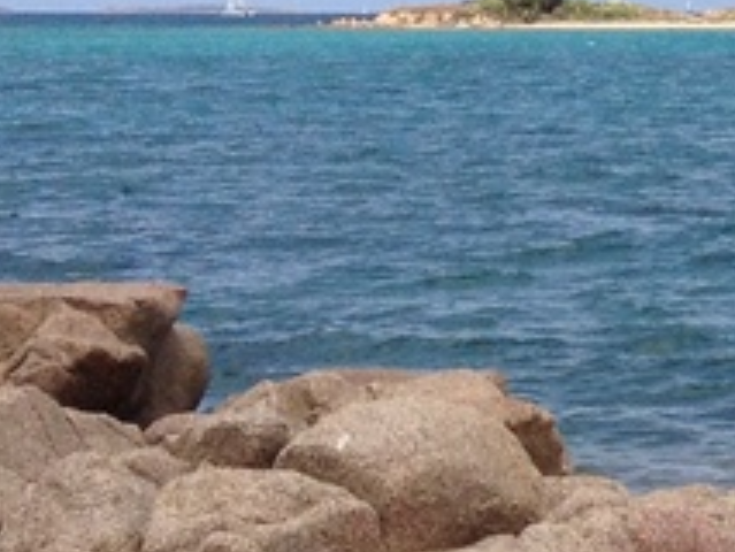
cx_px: 1539
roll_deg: -0.1
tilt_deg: +0.3
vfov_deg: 7.5
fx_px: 4185
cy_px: -169
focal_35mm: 197
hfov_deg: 9.3
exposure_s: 1/2123
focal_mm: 4.28
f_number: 2.4
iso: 50
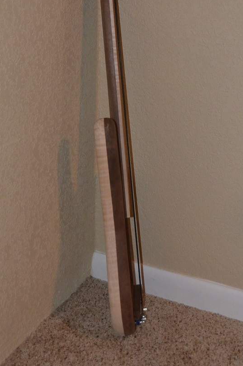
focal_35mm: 62
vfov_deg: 32.4
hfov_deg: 21.9
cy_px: 137
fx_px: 628
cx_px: 104
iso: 3200
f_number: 4
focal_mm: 27
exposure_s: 1/60
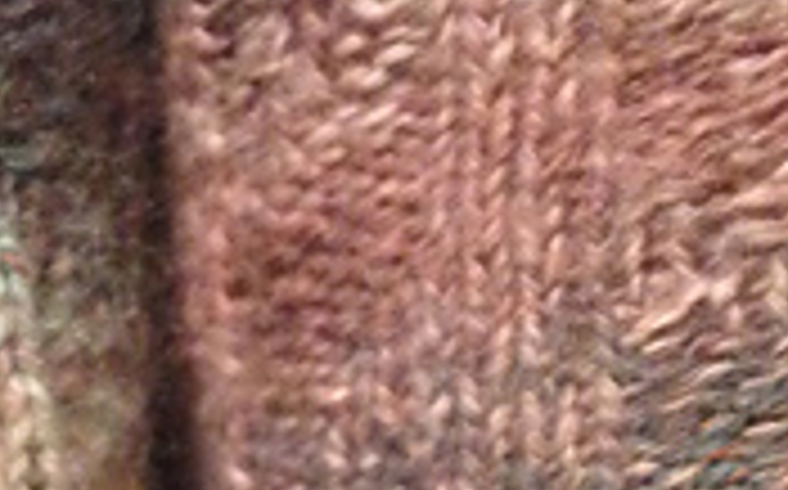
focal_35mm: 128
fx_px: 2746
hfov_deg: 16.1
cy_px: 265
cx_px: 27
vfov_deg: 10.2
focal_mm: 4.12
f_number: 2.4
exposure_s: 1/15
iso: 500
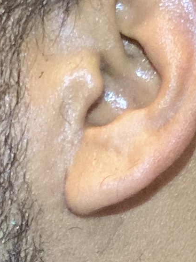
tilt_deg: -6.7
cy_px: 407
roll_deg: +1.5
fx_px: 1533
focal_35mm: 203
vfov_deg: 9.4
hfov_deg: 7.3
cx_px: -9
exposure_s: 1/30
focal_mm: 3.99
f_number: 1.8
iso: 400
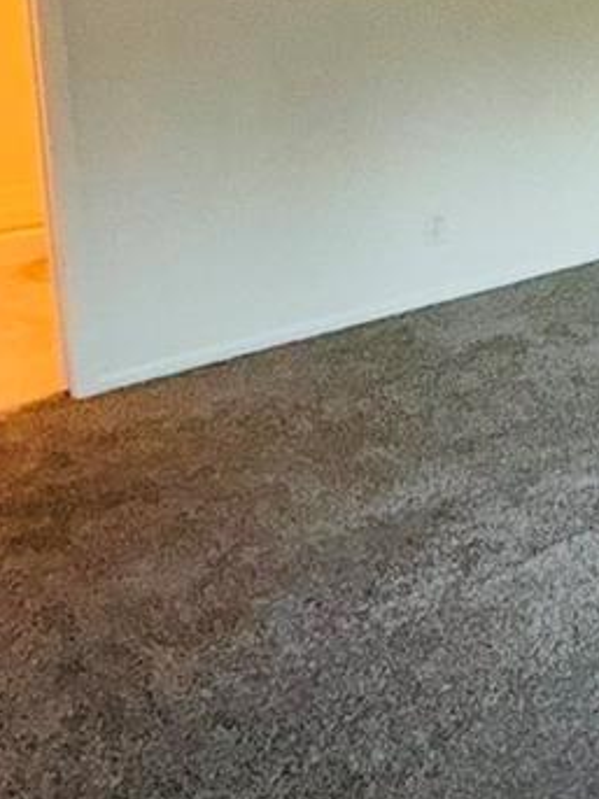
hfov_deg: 24.3
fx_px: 1131
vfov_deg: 35.6
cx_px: 855
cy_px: 23
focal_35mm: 49
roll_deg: +0.3
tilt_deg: -6.6
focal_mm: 2.22
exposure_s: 1/60
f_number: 2.2
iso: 320
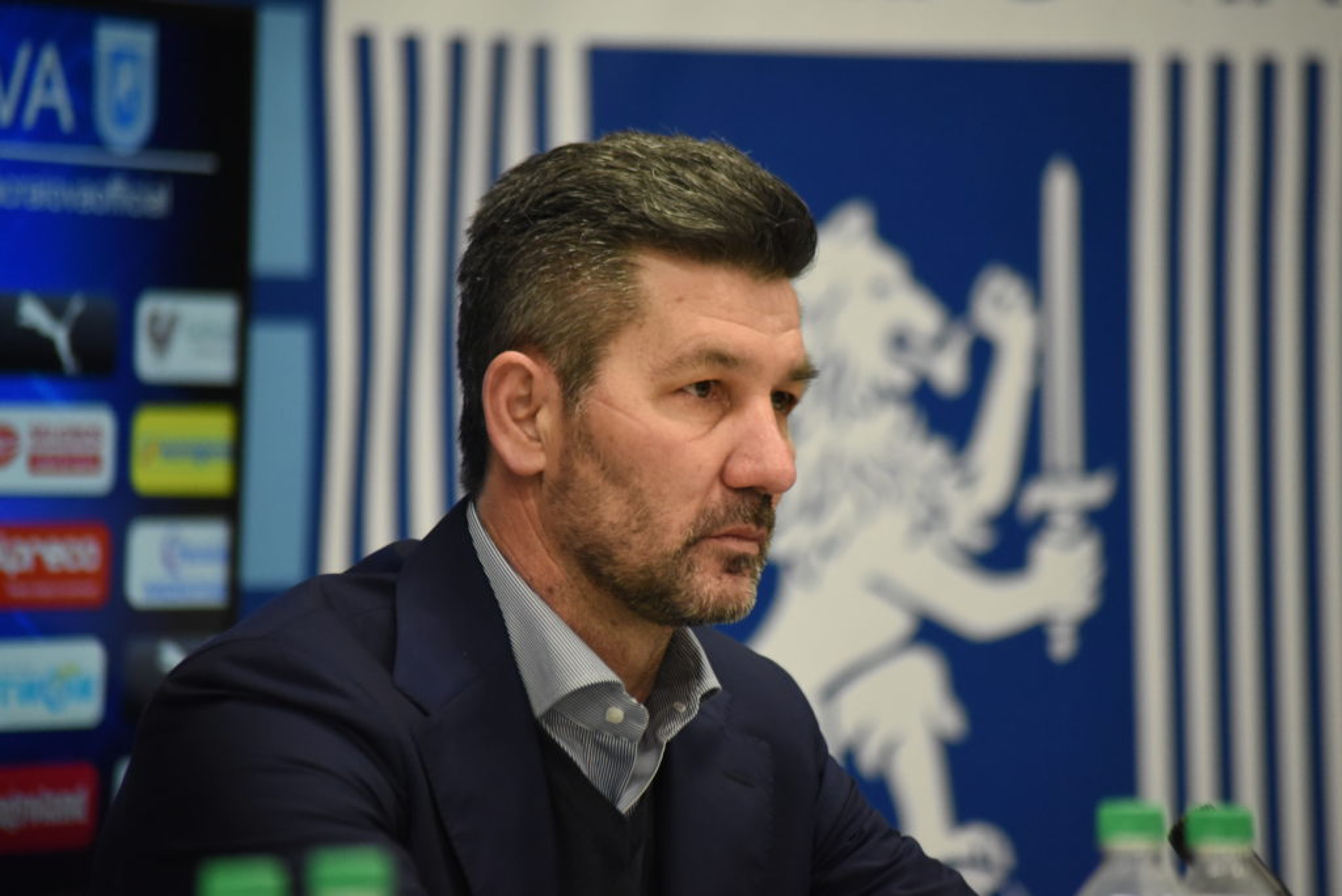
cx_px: 671
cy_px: 448
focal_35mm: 220
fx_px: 8205
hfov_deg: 9.3
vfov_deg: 6.3
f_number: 4.8
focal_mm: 220
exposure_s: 1/250
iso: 5000
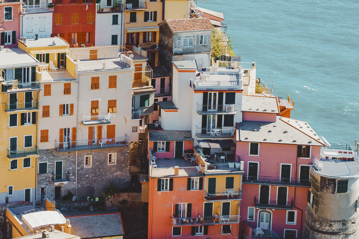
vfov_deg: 13.5
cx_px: -43
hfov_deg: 19.5
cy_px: 7
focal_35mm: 100
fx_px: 998
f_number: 8
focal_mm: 35
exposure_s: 1/250
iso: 100
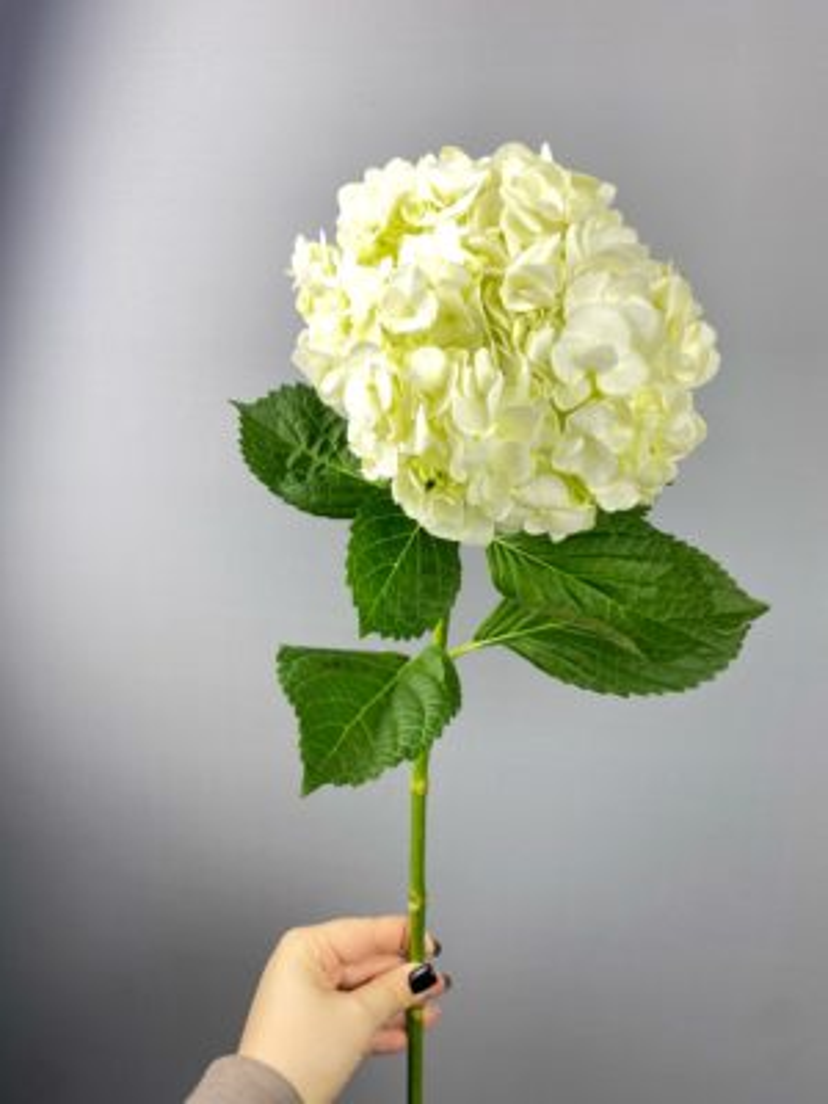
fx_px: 829
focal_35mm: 26
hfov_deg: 53.1
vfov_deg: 67.3
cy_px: 552
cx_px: 414
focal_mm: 4.25
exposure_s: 1/100
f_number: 1.8
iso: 32
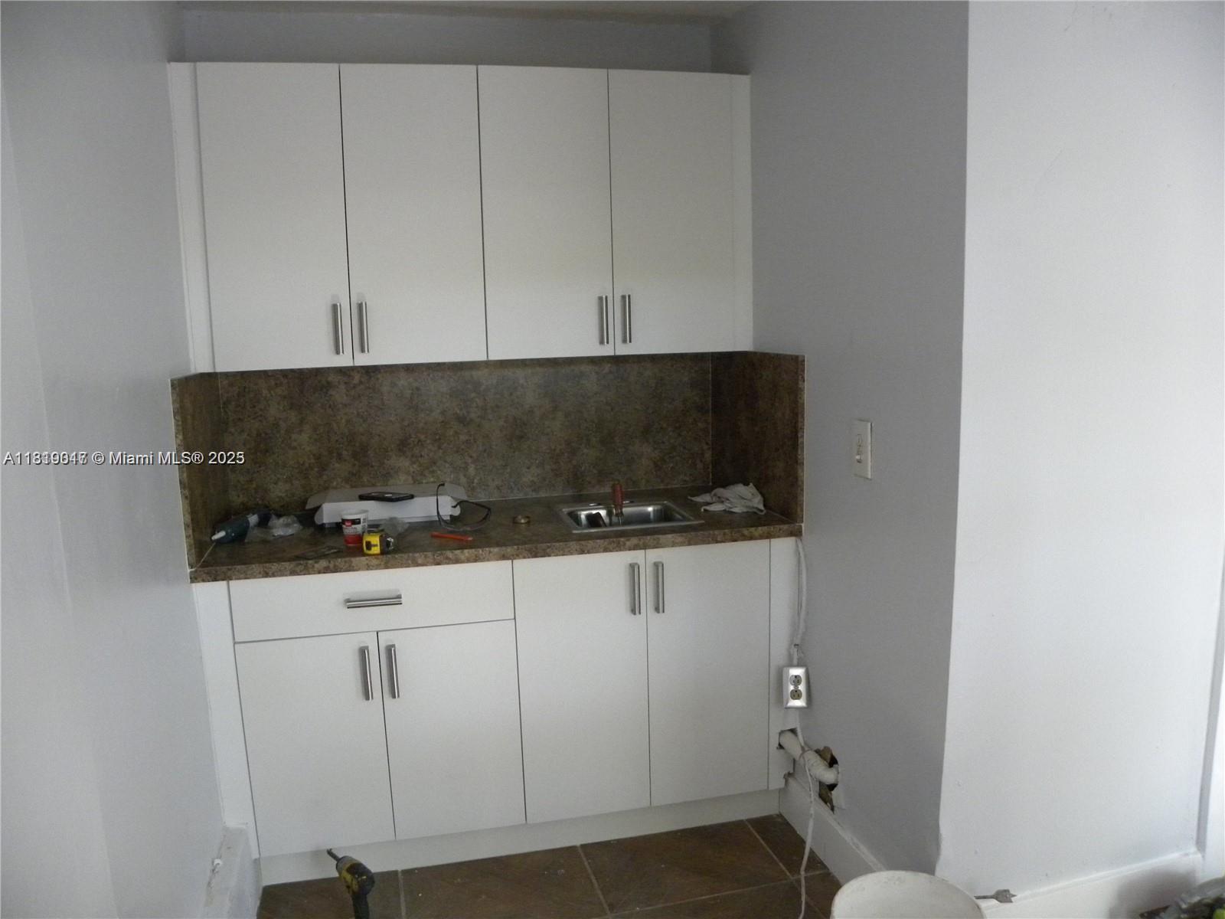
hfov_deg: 67.3
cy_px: 460
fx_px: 920
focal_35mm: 26
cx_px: 612
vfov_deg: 53.1
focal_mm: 4.6
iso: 400
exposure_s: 1/46.2
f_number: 2.8
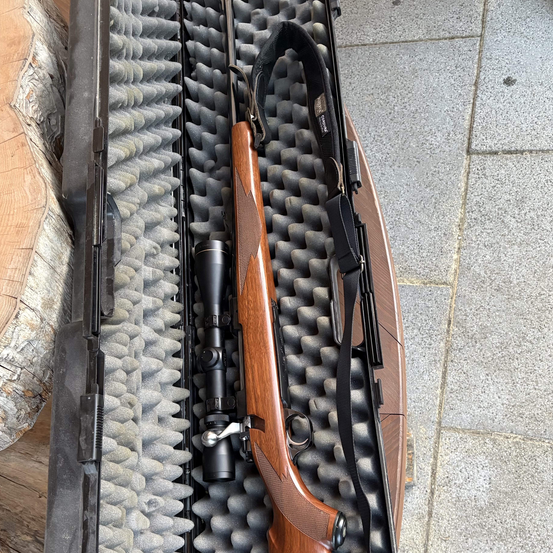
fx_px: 651
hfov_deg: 46.0
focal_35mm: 36
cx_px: 258
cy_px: 336
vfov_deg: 45.8
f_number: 1.6
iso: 500
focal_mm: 5.96
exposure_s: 1/59
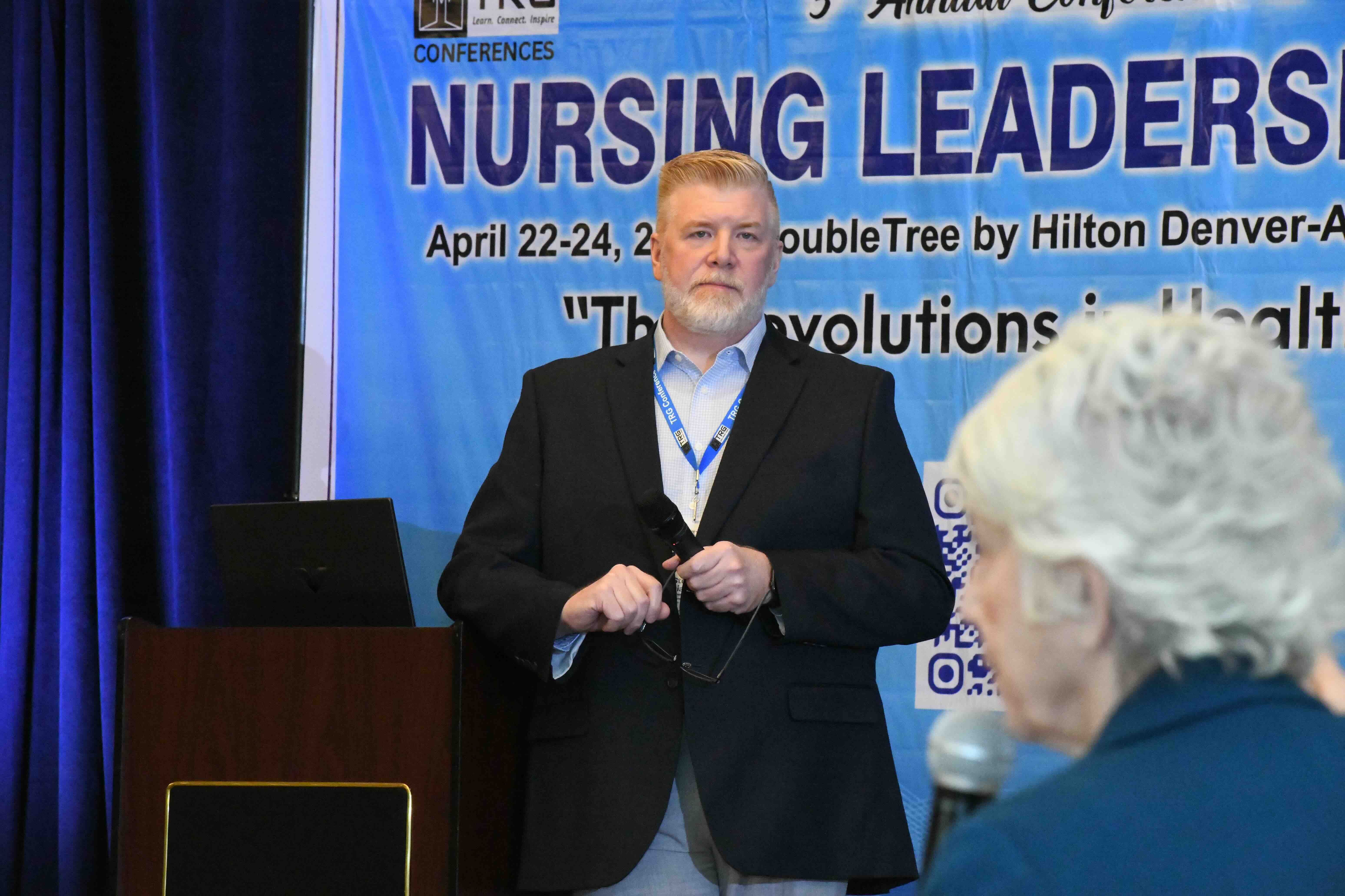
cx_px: 672
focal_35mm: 200
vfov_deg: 6.9
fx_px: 7472
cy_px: 448
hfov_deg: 10.3
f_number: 16
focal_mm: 200
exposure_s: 1/160
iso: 25600
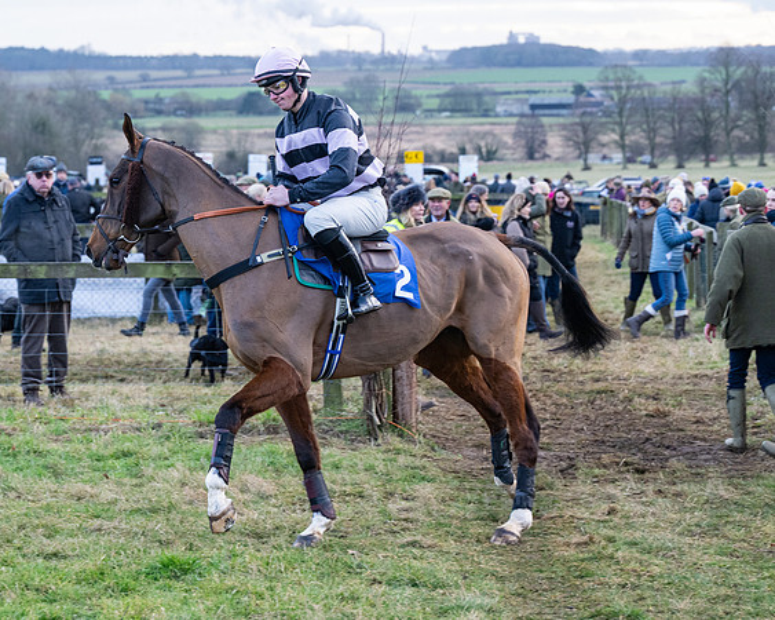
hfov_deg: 16.1
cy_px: 310
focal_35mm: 119
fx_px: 2738
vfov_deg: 12.9
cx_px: 331
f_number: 4
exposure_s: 1/400
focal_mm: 71
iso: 1000
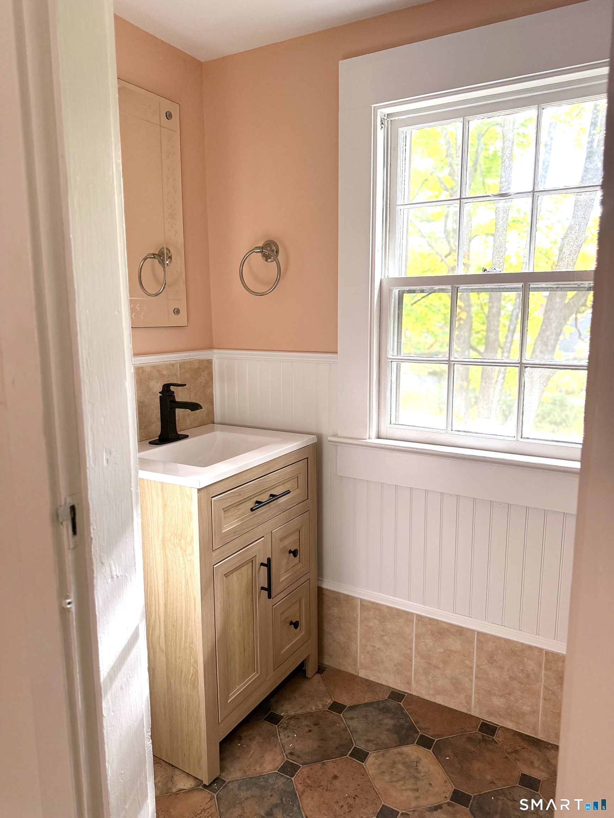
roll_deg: -0.3
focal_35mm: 24
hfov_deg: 56.8
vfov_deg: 71.6
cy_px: 409
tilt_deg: -9.1
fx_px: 568
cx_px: 307
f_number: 1.78
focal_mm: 6.76
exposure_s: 1/223
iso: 200
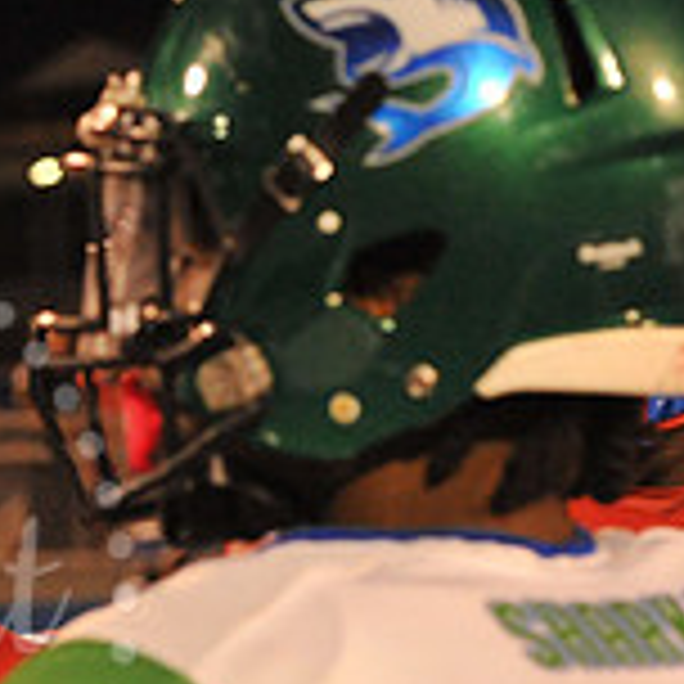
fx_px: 7601
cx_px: -292
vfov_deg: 5.1
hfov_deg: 5.1
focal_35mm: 340
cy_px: 608
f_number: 7.1
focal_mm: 105
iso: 5000
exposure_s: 1/160
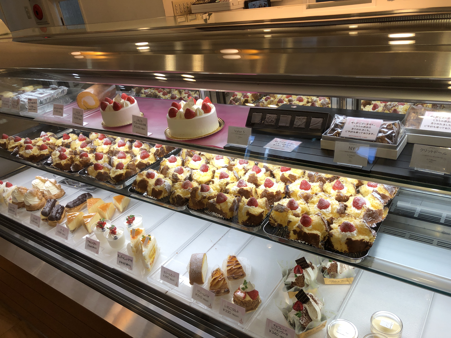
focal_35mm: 28
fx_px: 365
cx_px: 226
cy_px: 169
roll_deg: +7.9
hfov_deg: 63.4
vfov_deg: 49.7
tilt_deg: -26.6
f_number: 1.8
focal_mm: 3.99
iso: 50
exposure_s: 1/120
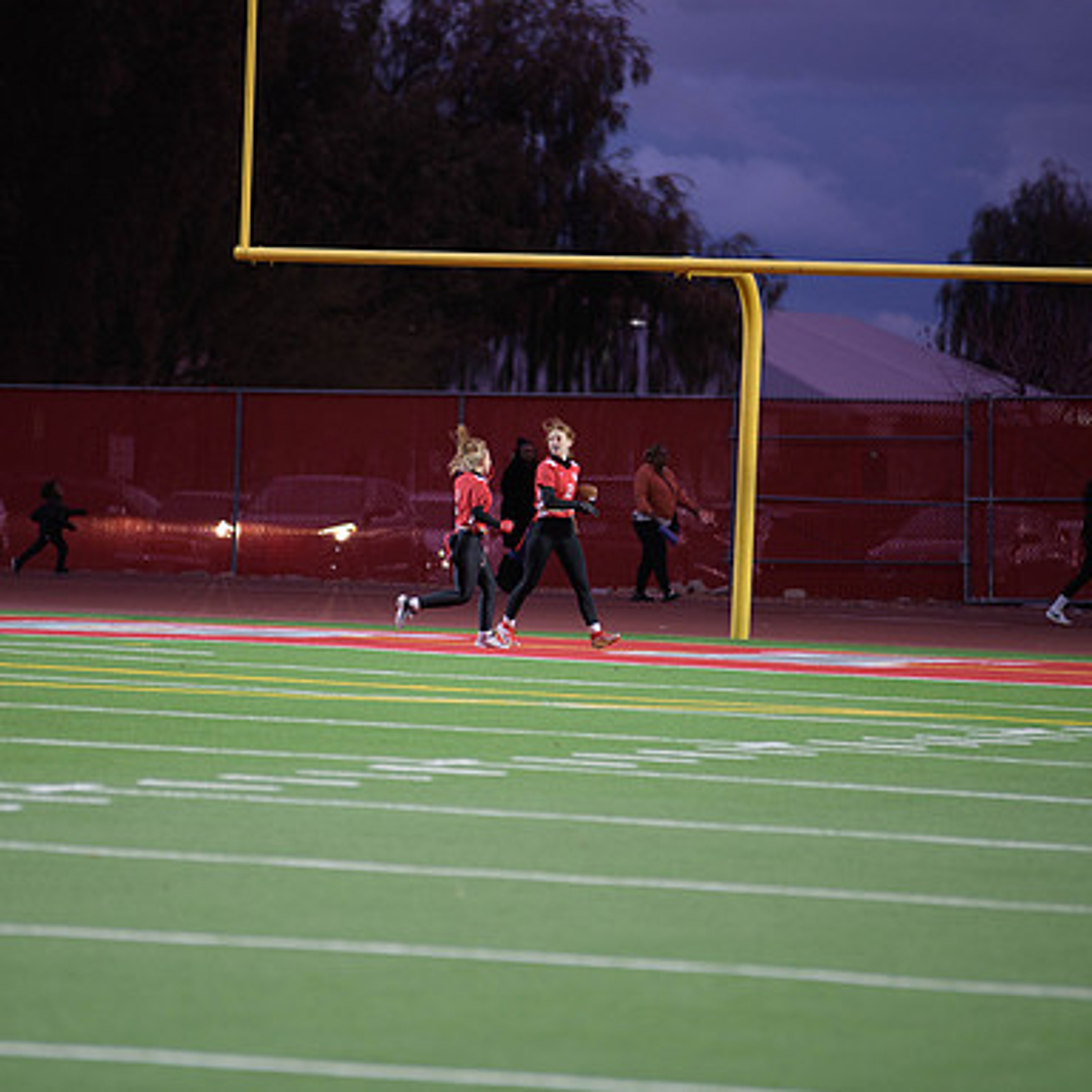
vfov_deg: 6.8
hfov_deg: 6.8
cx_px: 483
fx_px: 9172
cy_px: 545
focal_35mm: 257
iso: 1100
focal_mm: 200
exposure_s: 1/200
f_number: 2.8
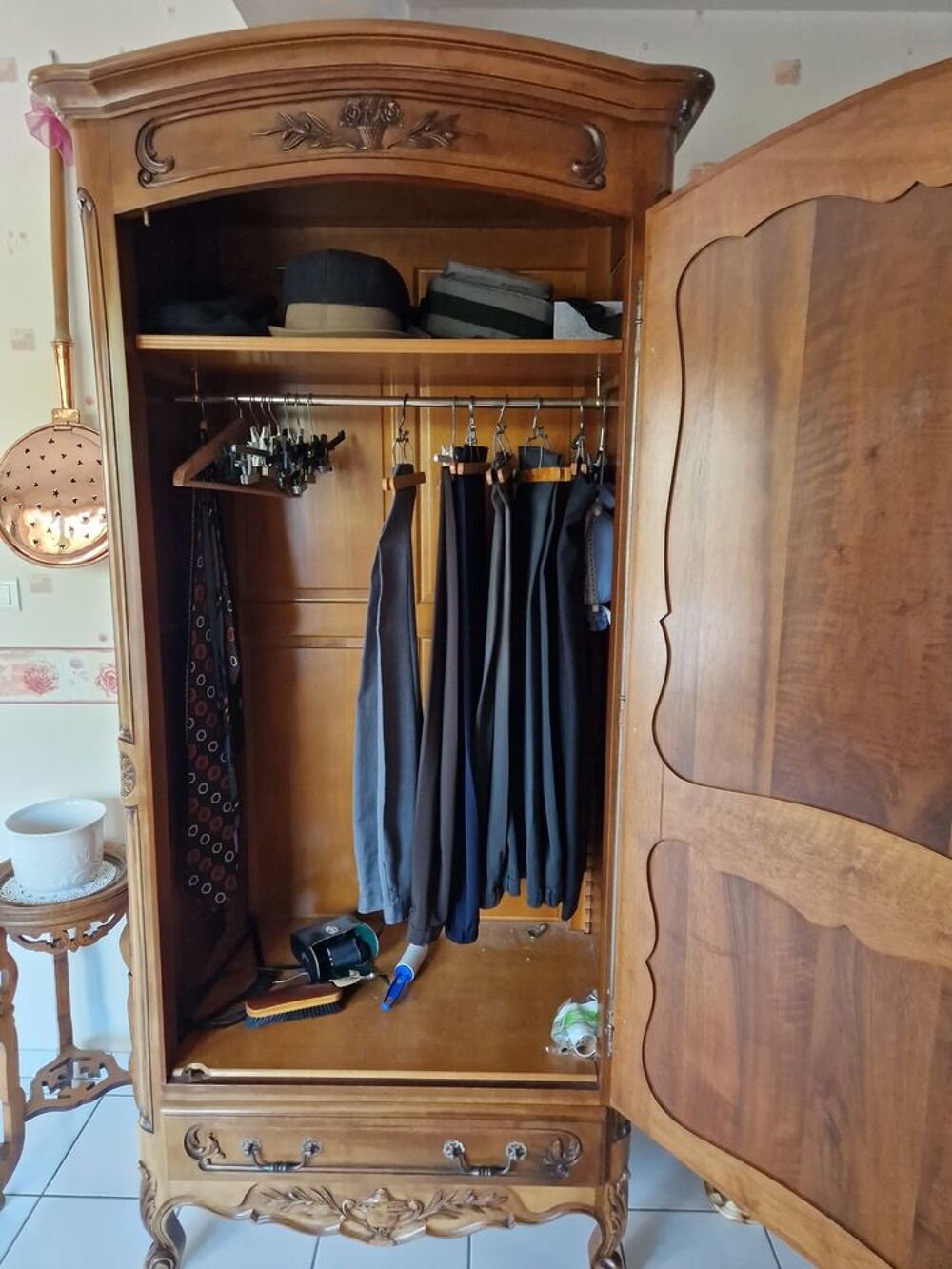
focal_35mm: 23
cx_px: 476
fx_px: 843
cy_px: 634
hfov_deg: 58.9
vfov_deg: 73.9
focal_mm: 5.4
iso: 640
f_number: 1.8
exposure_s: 1/100
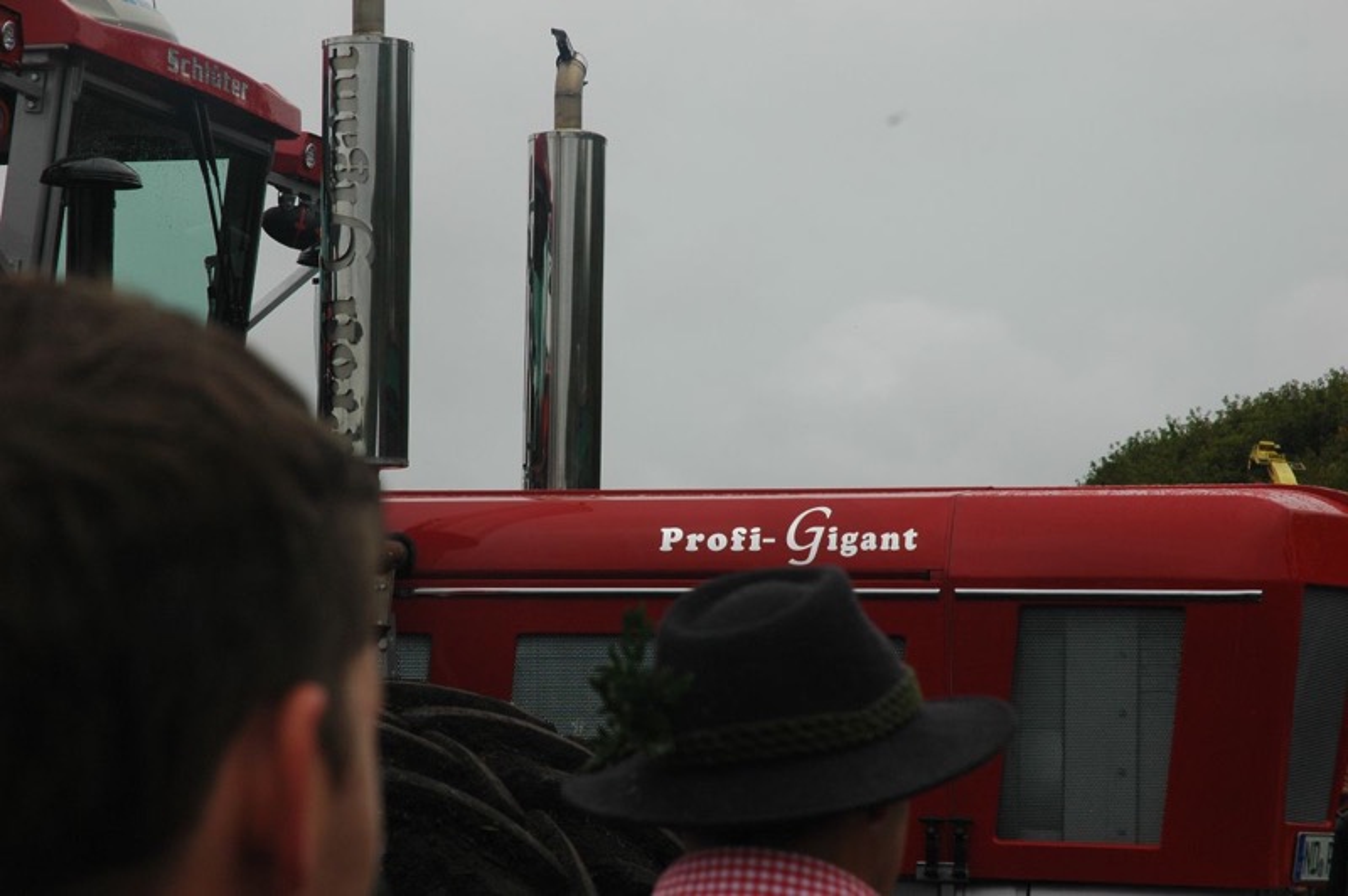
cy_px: 448
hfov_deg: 19.5
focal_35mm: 105
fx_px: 3928
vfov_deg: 13.0
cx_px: 674
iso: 400
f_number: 10
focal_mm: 70
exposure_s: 1/320
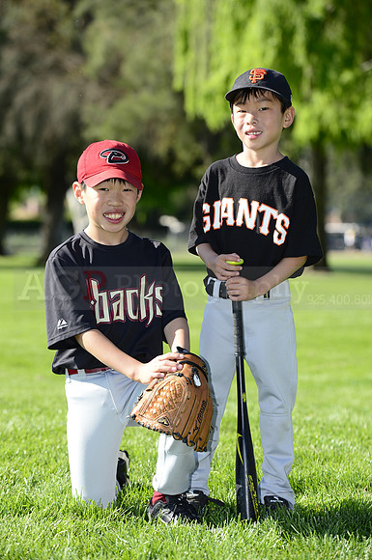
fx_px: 2176
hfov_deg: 9.8
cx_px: 186
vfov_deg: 14.7
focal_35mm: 140
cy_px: 280
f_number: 5.6
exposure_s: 1/500
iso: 200
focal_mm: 140
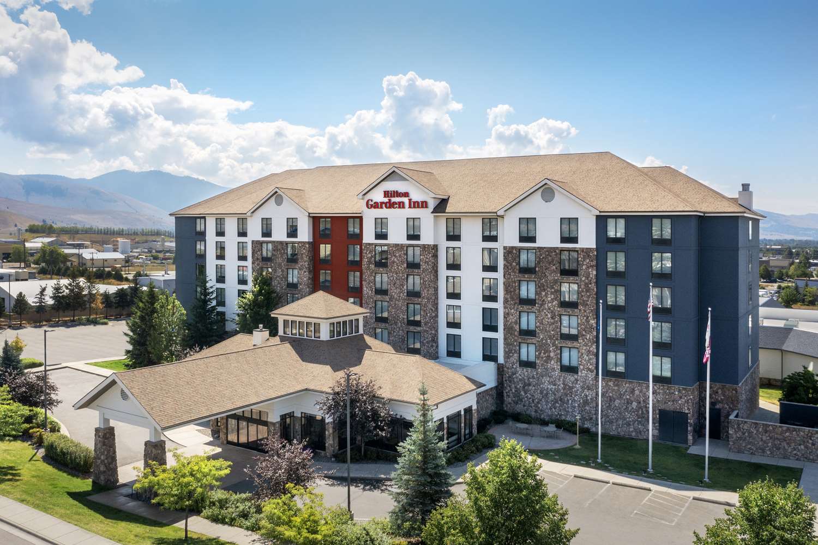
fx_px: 636
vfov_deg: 46.4
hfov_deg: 65.5
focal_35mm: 28
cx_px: 409
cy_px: 272
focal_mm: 10.26
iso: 100
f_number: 6.3
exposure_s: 1/640
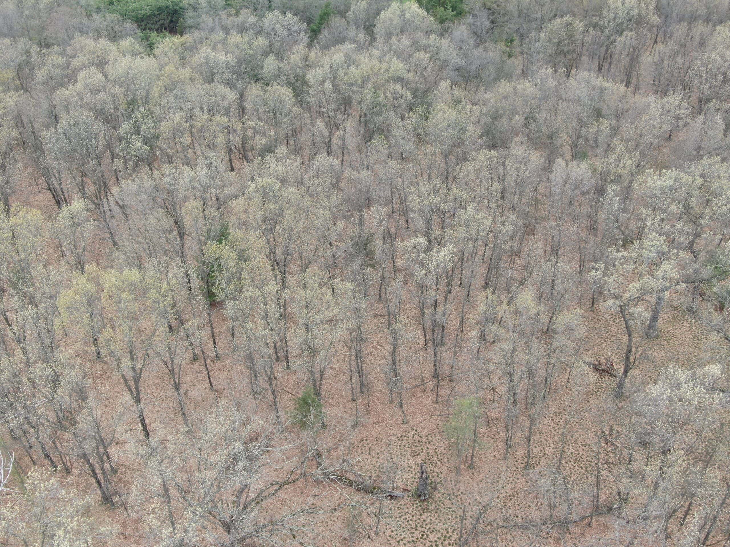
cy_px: 274
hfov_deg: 52.6
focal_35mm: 35
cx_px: 365
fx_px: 738
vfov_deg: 40.7
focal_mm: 5.94
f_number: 3.3
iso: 100
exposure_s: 1/160
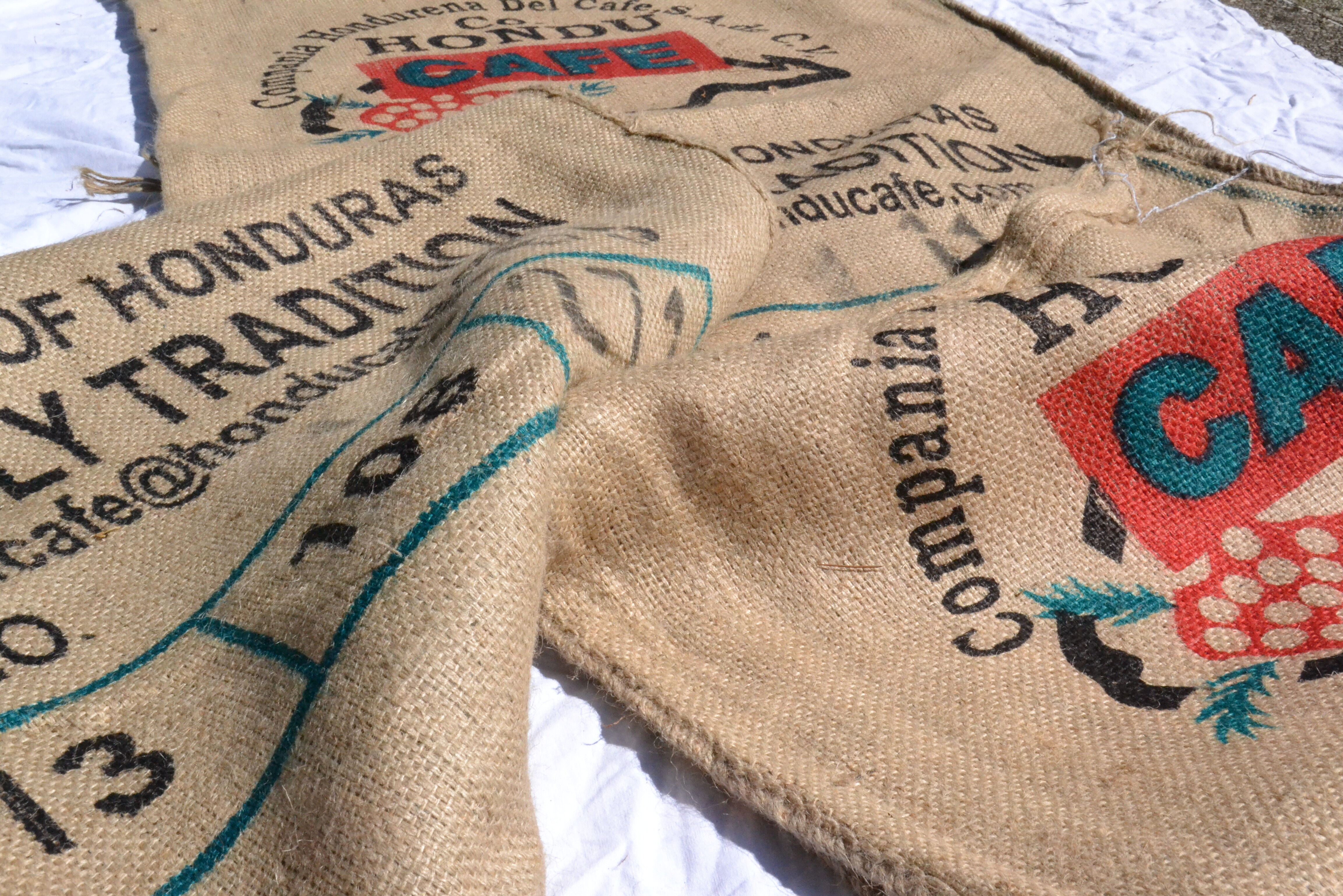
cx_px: 672
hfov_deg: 46.4
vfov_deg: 31.9
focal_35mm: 42
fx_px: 1567
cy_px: 448
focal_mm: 28
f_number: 22
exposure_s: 1/2000
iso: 3200
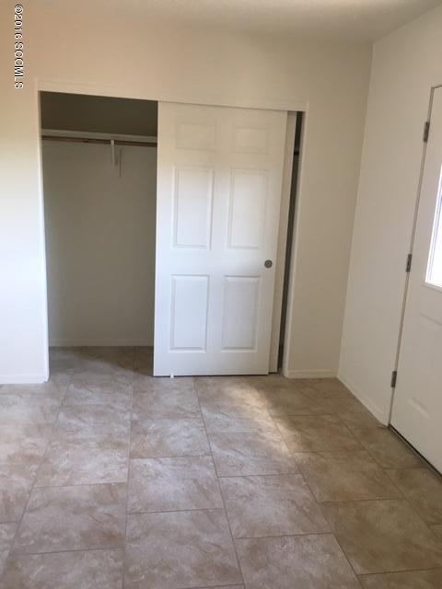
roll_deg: -1.8
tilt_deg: -12.0
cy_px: 294
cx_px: 221
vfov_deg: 61.7
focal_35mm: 29
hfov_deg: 48.2
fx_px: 494
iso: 64
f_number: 2.2
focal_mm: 4.15
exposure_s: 1/30
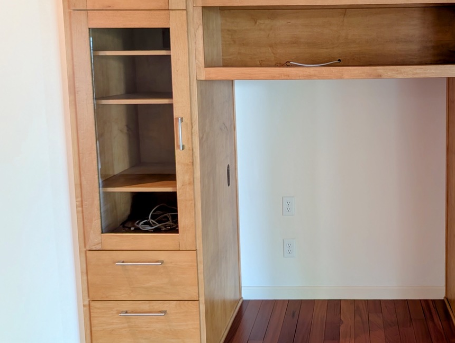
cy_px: 121
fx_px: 527
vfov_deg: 35.8
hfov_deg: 45.0
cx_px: 345
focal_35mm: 40
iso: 234
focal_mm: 6.9
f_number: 1.68
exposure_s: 1/24
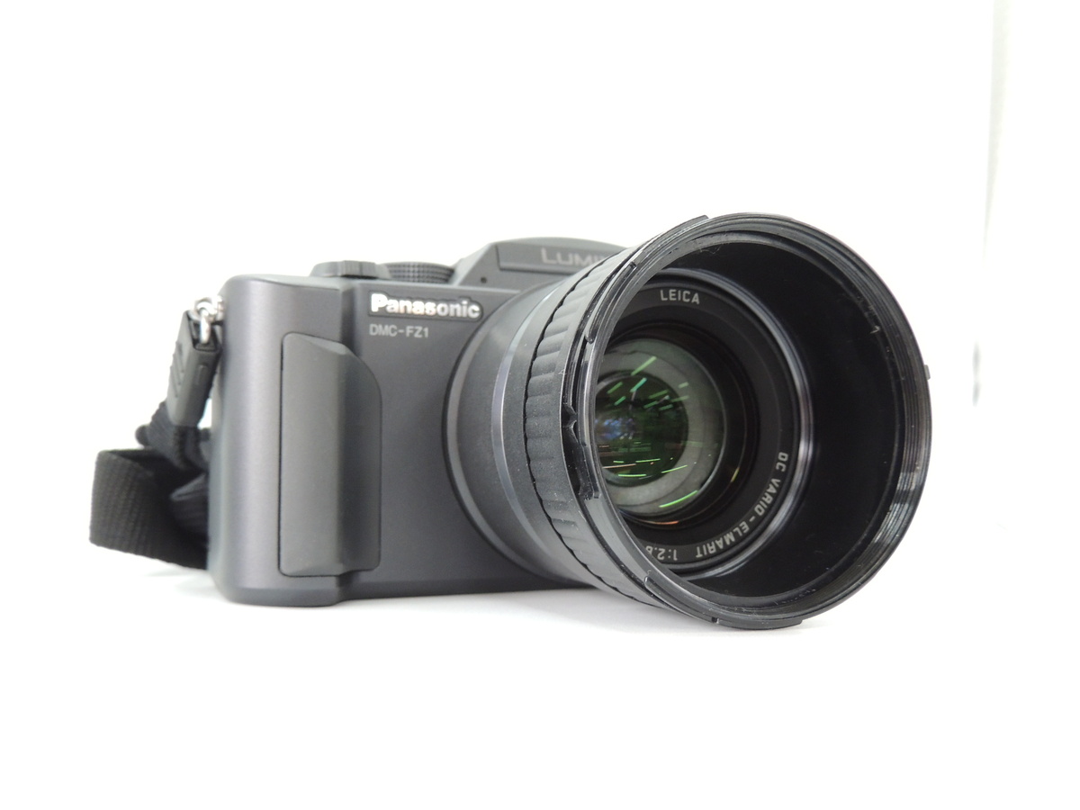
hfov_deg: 55.4
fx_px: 1030
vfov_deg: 42.9
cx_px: 540
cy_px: 405
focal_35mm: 33
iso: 400
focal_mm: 5.8
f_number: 3.2
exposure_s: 1/40
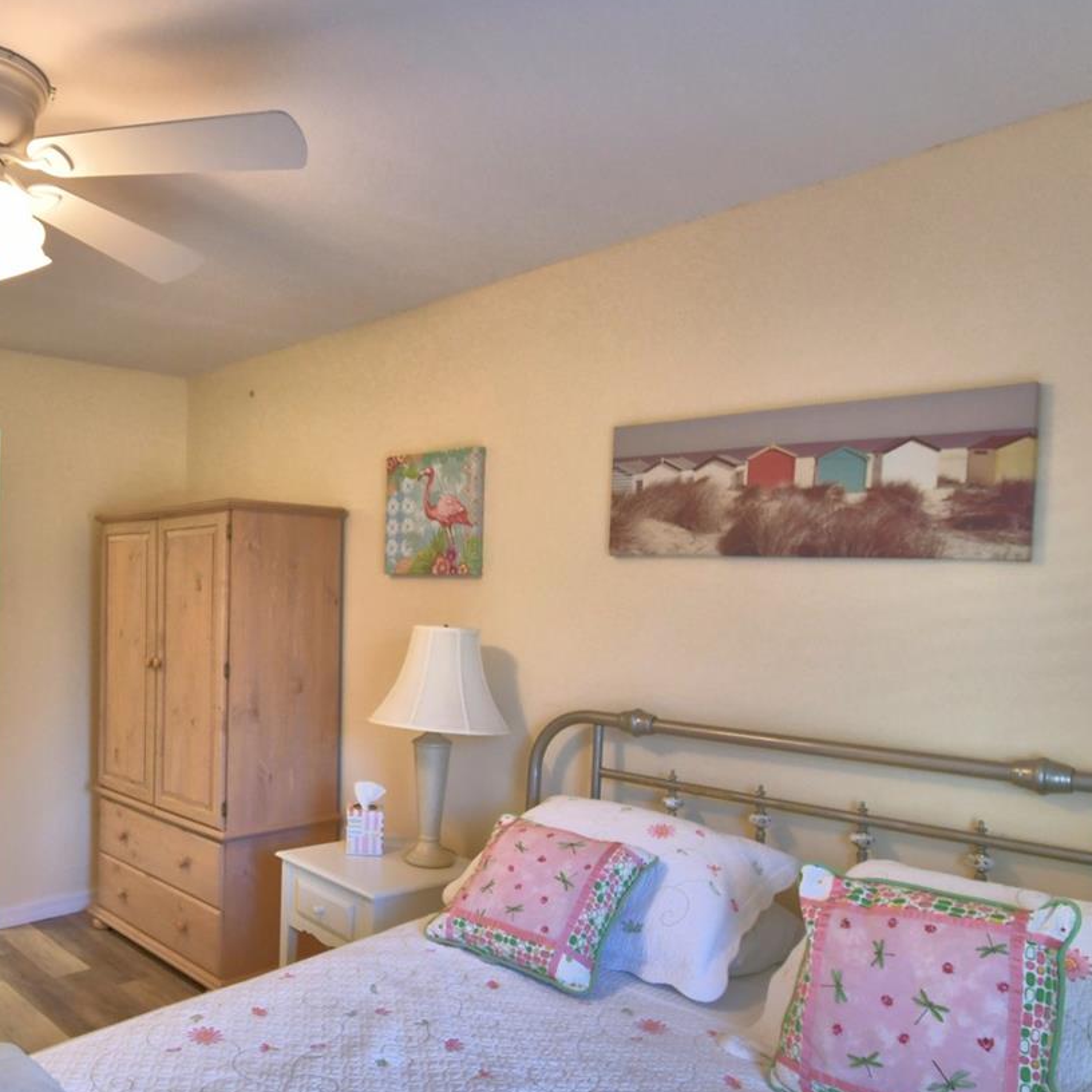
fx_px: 892
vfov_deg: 62.8
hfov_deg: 59.9
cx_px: 289
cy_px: 593
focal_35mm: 25
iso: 400
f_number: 4.5
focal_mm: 10
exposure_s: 1/40
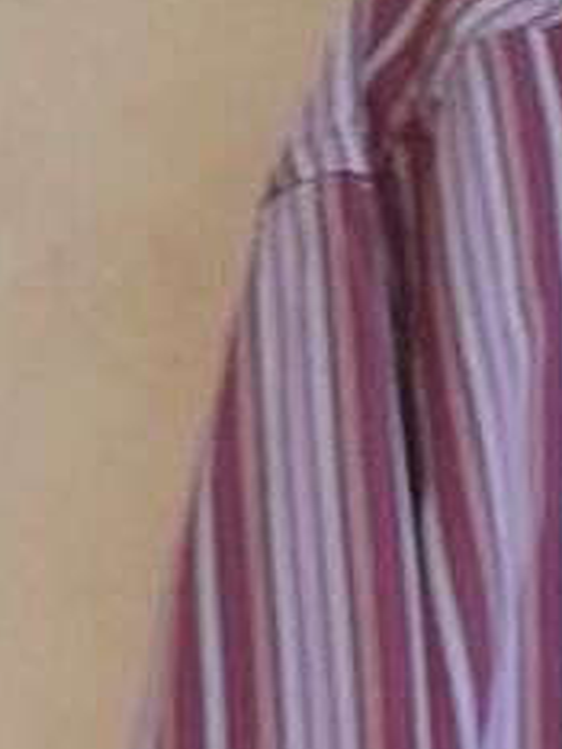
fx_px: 3093
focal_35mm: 143
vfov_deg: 12.5
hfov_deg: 9.7
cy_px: 1400
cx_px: 1137
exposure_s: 1/50
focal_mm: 4.6
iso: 320
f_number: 2
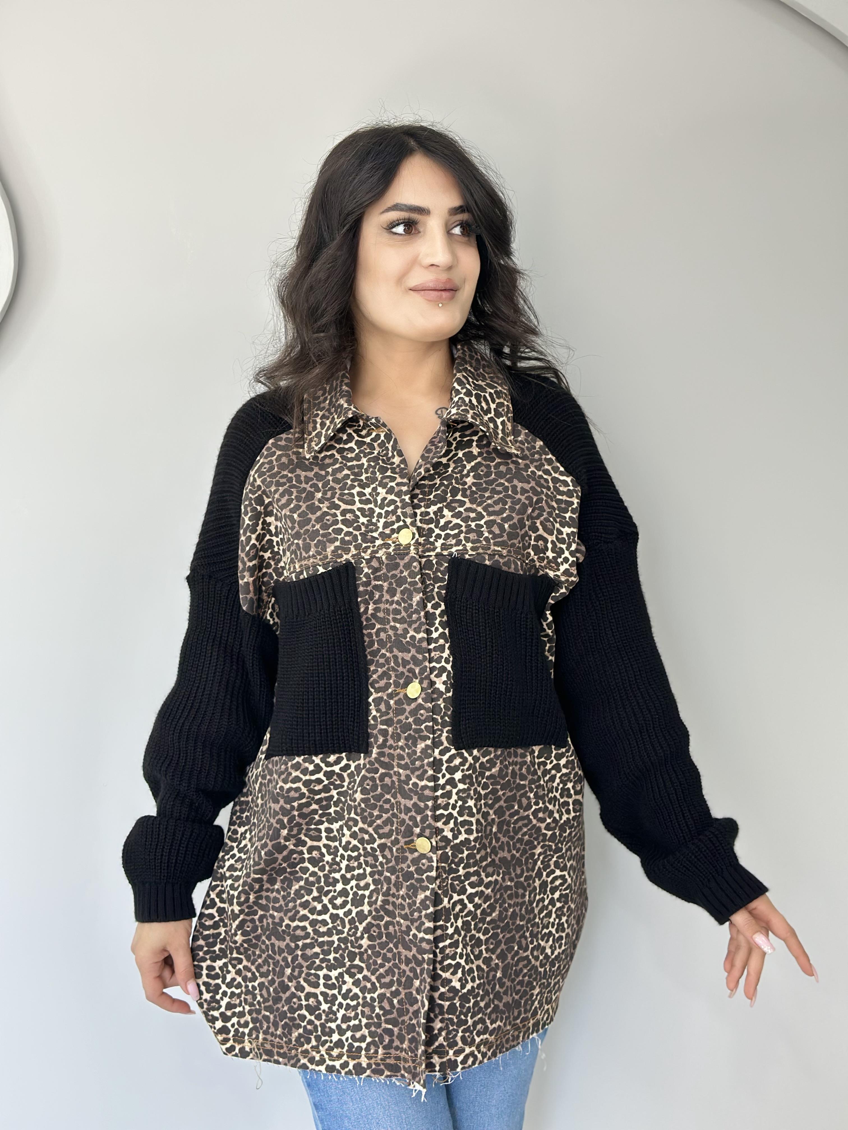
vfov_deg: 39.7
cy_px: 565
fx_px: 1568
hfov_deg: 30.3
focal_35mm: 48
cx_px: 424
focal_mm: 6.86
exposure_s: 1/50
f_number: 1.78
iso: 80
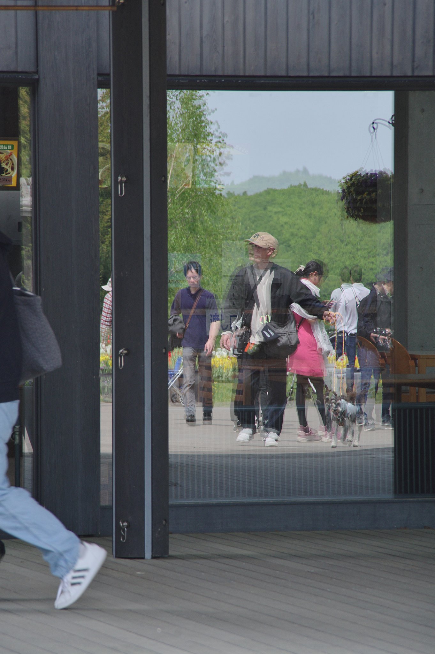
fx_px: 3676
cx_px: 218
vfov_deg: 10.2
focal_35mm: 202
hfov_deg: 6.8
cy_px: 327
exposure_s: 1/125
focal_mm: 135
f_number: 10
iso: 400
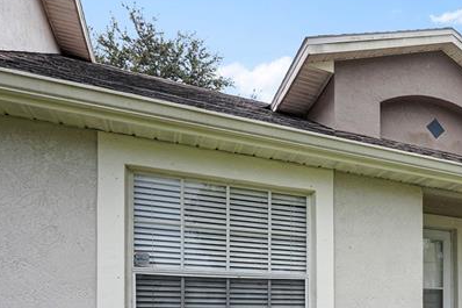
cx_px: 532
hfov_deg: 40.4
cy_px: 305
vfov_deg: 33.8
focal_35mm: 36
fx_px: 462
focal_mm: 14
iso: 250
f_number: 5.6
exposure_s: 1/640
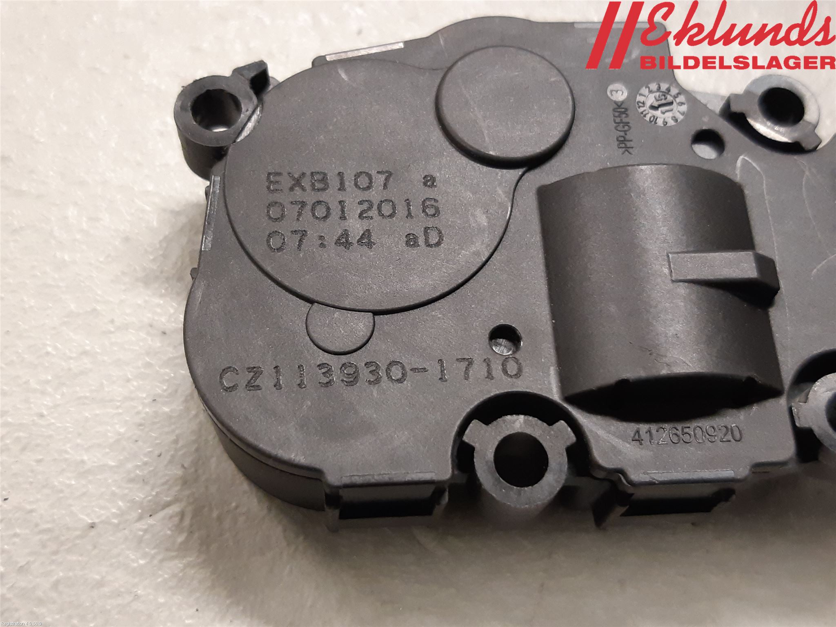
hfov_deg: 67.3
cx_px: 418
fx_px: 628
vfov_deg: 53.1
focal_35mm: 26
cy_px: 314
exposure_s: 1/50
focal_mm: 3.93
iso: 200
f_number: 1.7
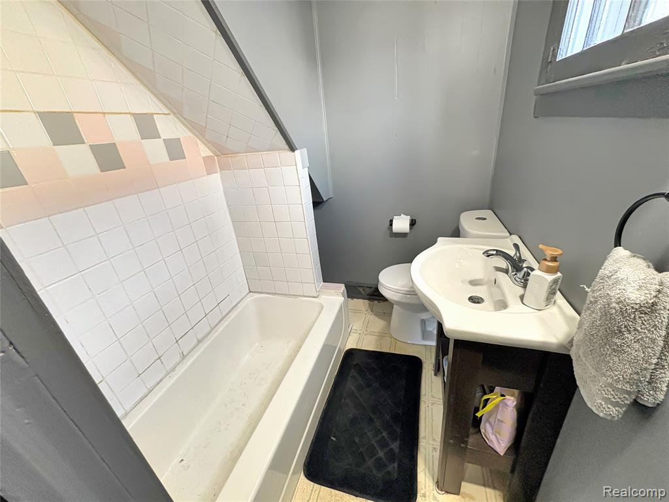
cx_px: 334
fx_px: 271
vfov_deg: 85.7
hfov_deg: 102.1
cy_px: 251
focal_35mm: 14
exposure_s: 1/60
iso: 400
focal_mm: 2.22
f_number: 2.2
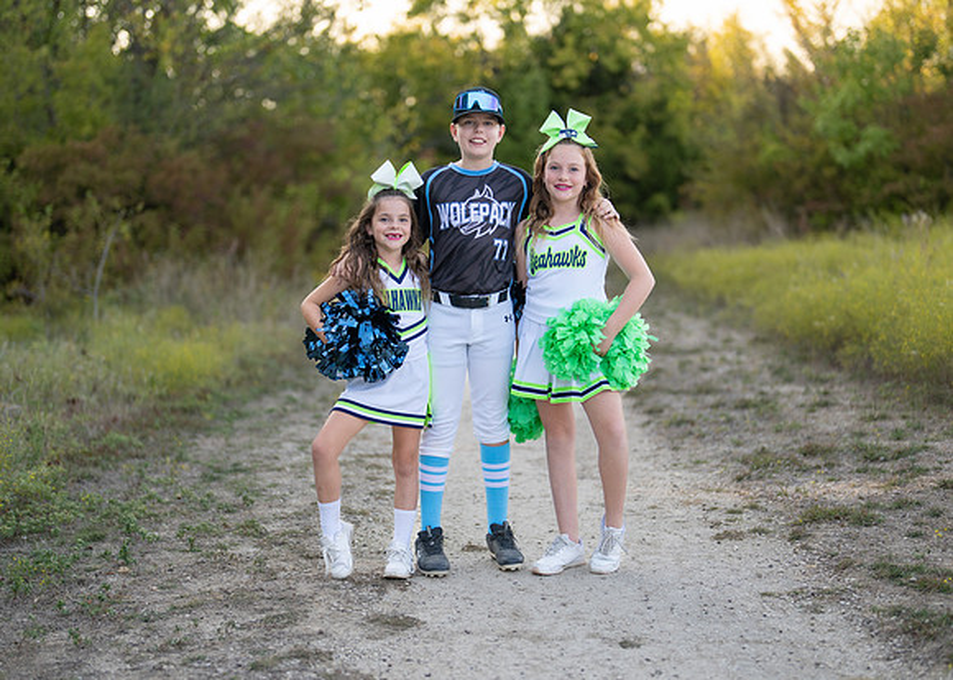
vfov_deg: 25.0
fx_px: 1536
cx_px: 483
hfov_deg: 34.5
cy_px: 353
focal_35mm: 57
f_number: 1.2
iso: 100
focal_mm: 50
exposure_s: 1/1250
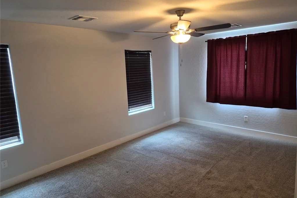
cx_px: 149
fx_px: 198
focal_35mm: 24
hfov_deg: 73.8
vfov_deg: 53.1
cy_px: 96
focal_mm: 5.4
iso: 400
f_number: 1.8
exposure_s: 1/120
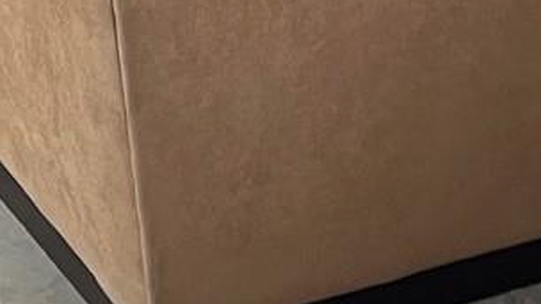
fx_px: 2137
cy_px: -633
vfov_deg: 7.2
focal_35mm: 149
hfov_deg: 14.4
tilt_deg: -8.3
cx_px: 169
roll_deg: +0.3
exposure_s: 1/60
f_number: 1.6
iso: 125
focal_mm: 5.1
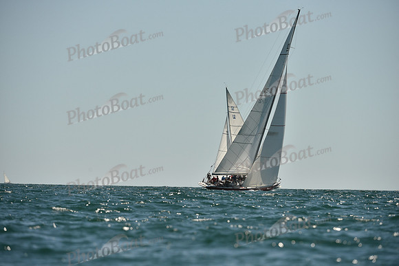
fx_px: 3104
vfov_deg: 4.9
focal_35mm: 280
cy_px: 133
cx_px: 200
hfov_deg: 7.4
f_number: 5.6
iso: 250
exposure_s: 1/2500
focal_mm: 280
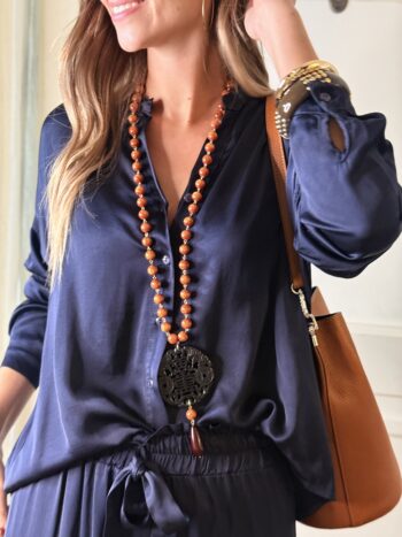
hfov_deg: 30.3
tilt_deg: -5.8
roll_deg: -3.2
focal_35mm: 48
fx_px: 744
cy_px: 268
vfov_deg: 39.7
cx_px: 201
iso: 160
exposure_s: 1/50
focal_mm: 6.76
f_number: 1.78
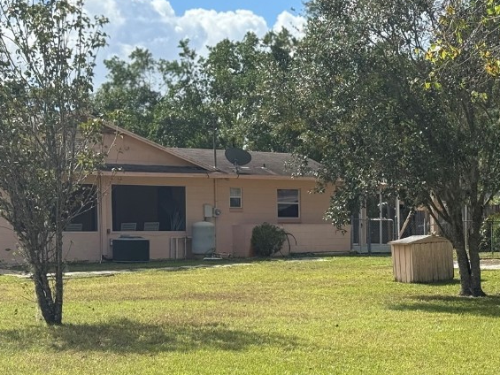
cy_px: 257
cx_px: 428
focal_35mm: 87
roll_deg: +0.4
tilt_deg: -1.3
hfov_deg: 22.1
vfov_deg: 16.9
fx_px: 1257
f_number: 1.78
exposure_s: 1/4878
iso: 80
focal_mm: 6.76
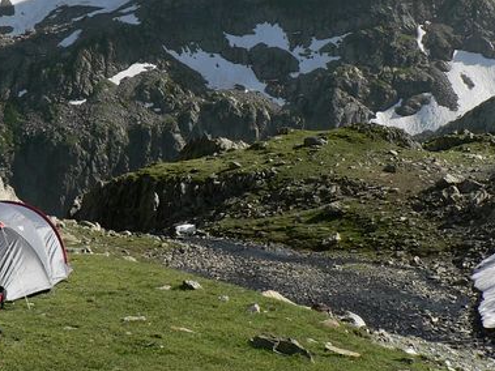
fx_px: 1086
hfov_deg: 25.5
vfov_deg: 19.2
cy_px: 76
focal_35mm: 76
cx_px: 150
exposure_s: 1/400
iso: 80
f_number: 4
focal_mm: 6
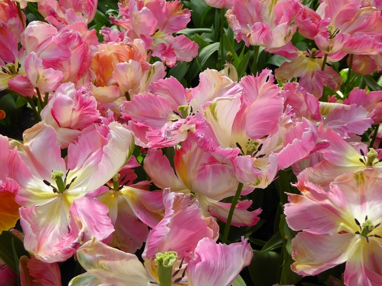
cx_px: 191
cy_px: 143
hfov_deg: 52.6
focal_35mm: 35
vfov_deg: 40.7
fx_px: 386
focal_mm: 6.3
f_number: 3.7
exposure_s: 1/160
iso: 100
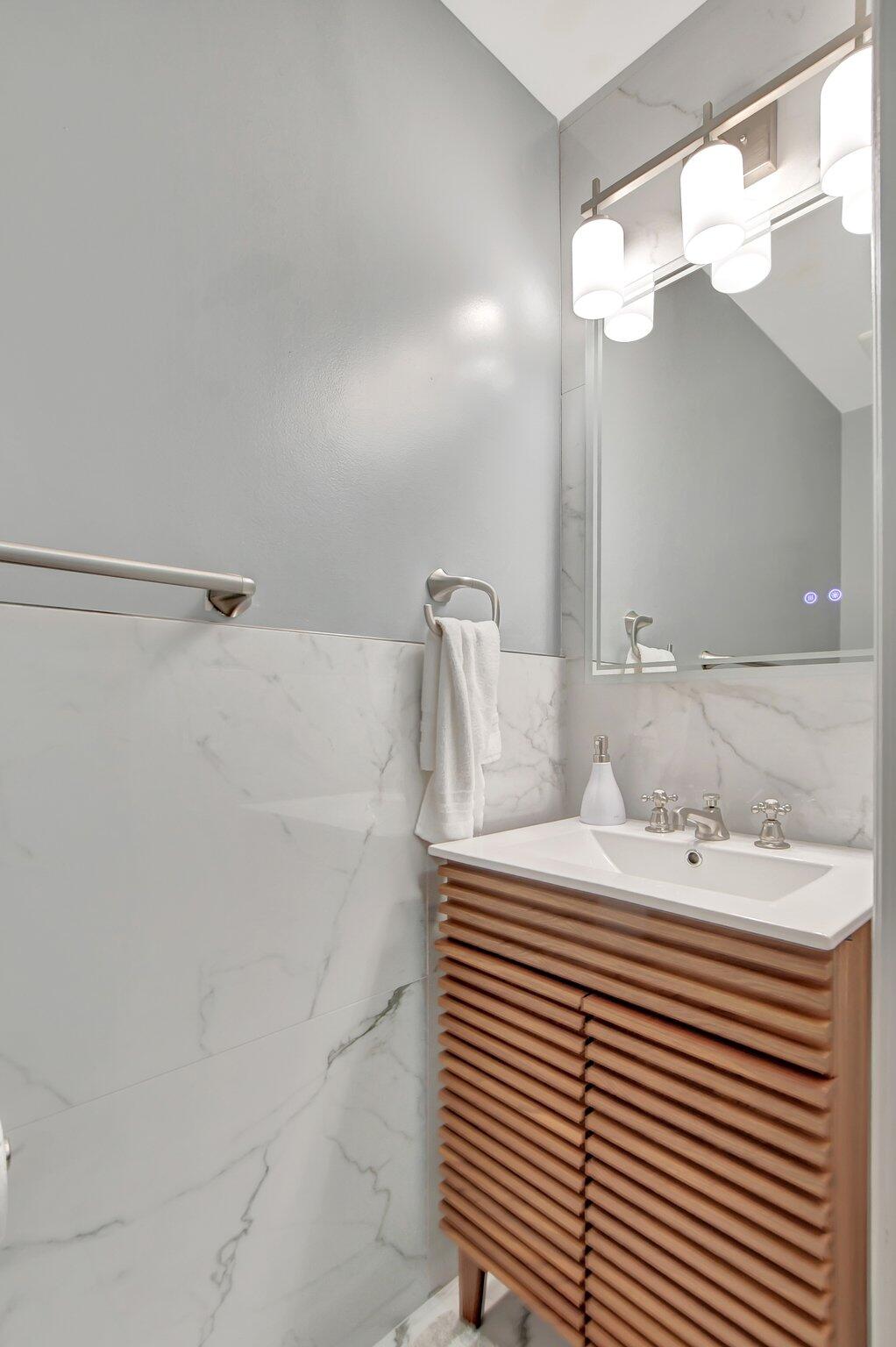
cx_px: 448
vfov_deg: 100.4
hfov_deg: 77.2
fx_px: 561
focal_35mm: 15
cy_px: 674
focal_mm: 10
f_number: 9
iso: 1000
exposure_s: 1/6
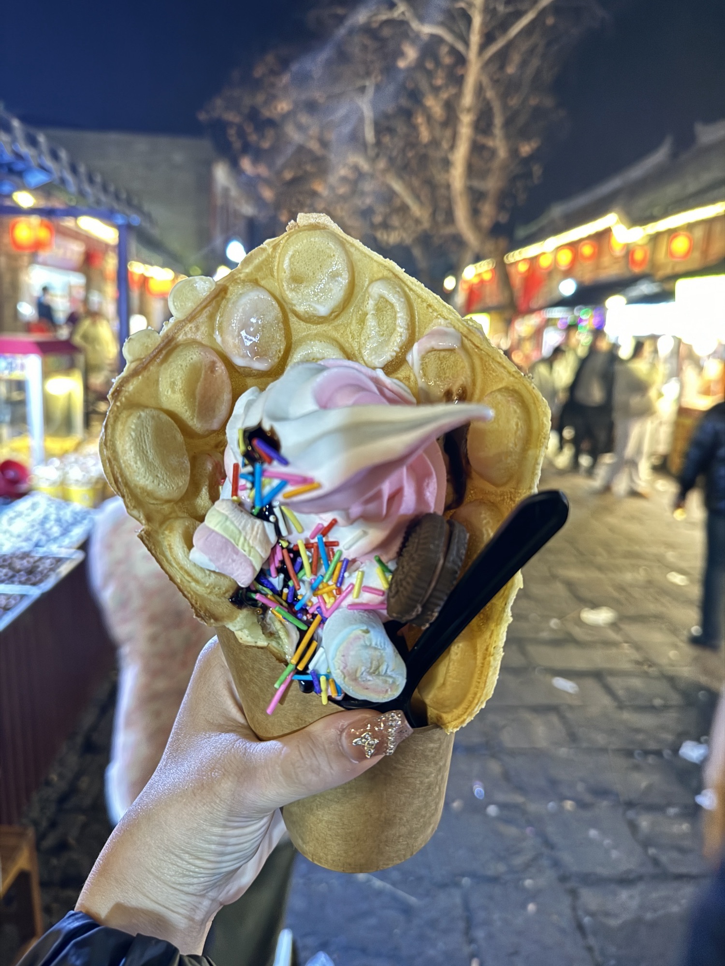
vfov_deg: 71.6
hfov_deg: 56.8
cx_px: 362
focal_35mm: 24
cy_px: 483
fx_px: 670
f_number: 1.78
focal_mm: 6.86
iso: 1600
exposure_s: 1/20
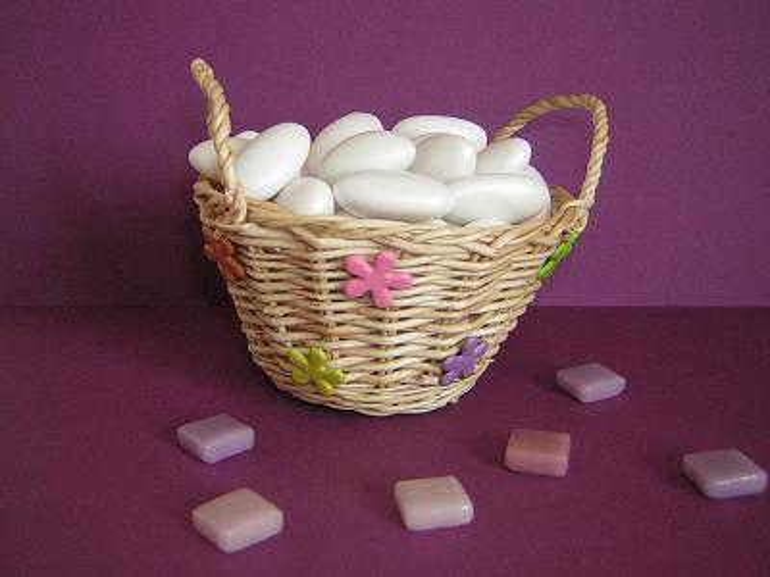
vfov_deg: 33.6
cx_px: 385
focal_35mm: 43
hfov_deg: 43.9
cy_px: 288
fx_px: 956
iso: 200
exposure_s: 1/21.5
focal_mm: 5.6
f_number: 2.8
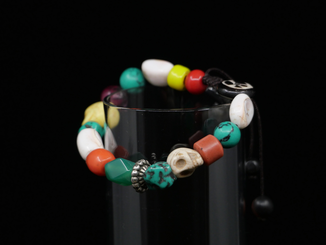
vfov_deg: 3.1
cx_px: 163
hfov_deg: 4.1
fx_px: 4520
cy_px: 122
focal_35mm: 480
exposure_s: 1/500
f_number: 6.4
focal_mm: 240
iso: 1600
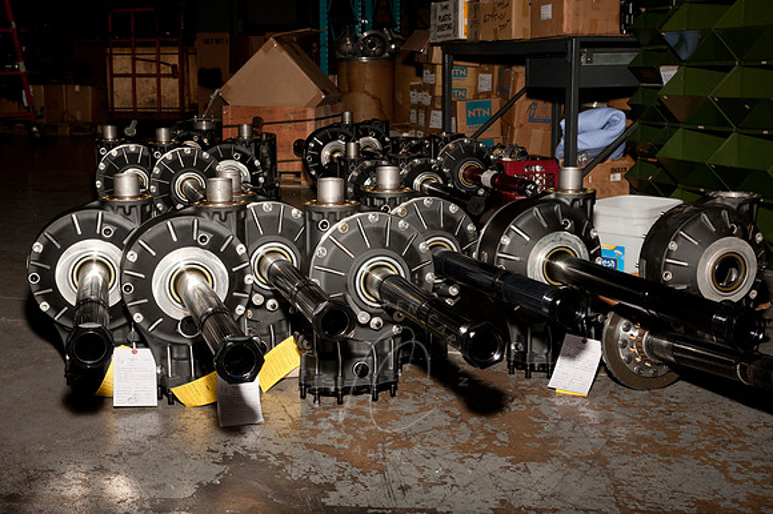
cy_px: 257
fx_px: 1116
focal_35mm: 52
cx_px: 386
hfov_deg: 38.2
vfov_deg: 26.0
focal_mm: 52
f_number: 13
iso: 200
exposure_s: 1/320
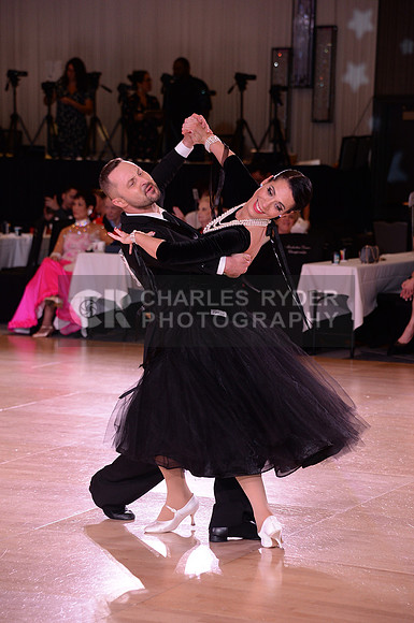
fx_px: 1938
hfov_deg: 12.2
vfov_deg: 18.3
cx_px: 207
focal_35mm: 112
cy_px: 312
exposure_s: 1/250
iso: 2000
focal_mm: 112
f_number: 5.6
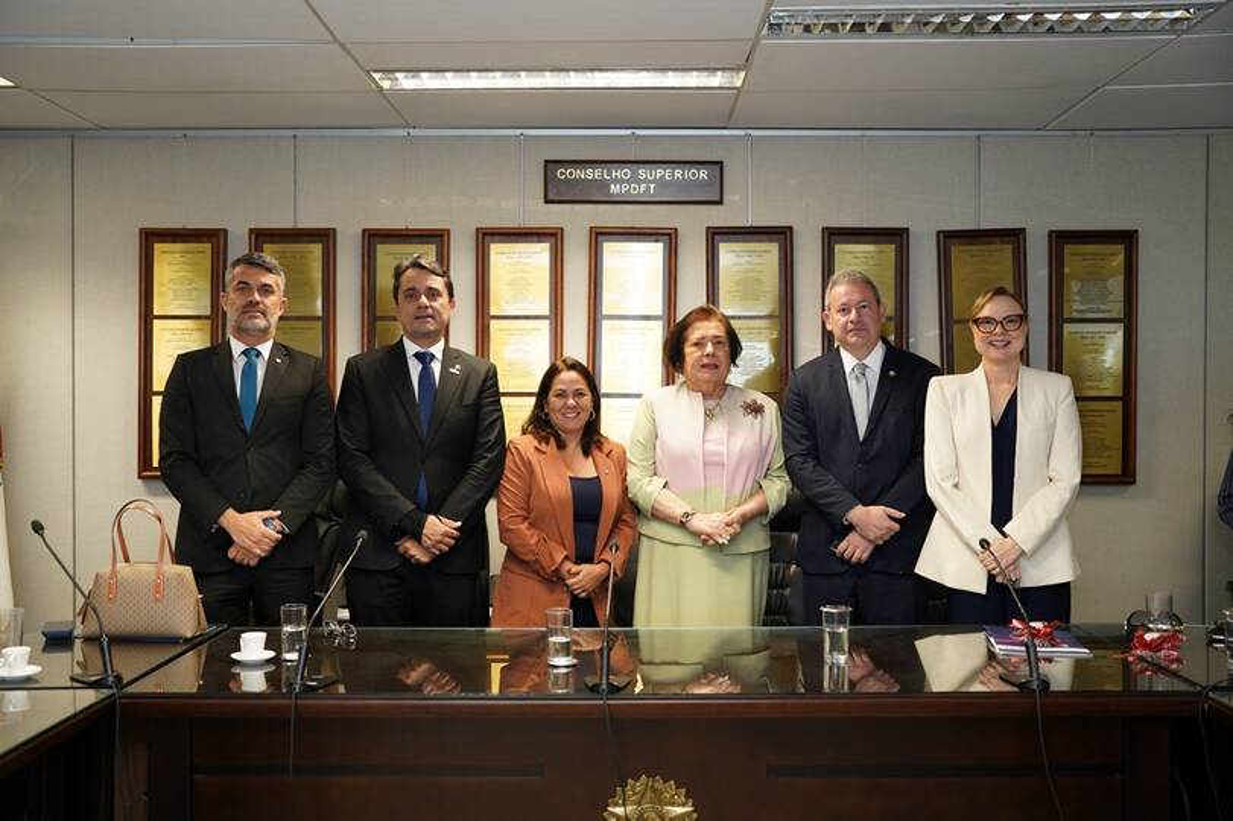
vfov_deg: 35.7
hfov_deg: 51.7
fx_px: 1274
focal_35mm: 37
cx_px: 616
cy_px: 410
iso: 2000
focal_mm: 37.2
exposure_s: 1/160
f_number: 3.5
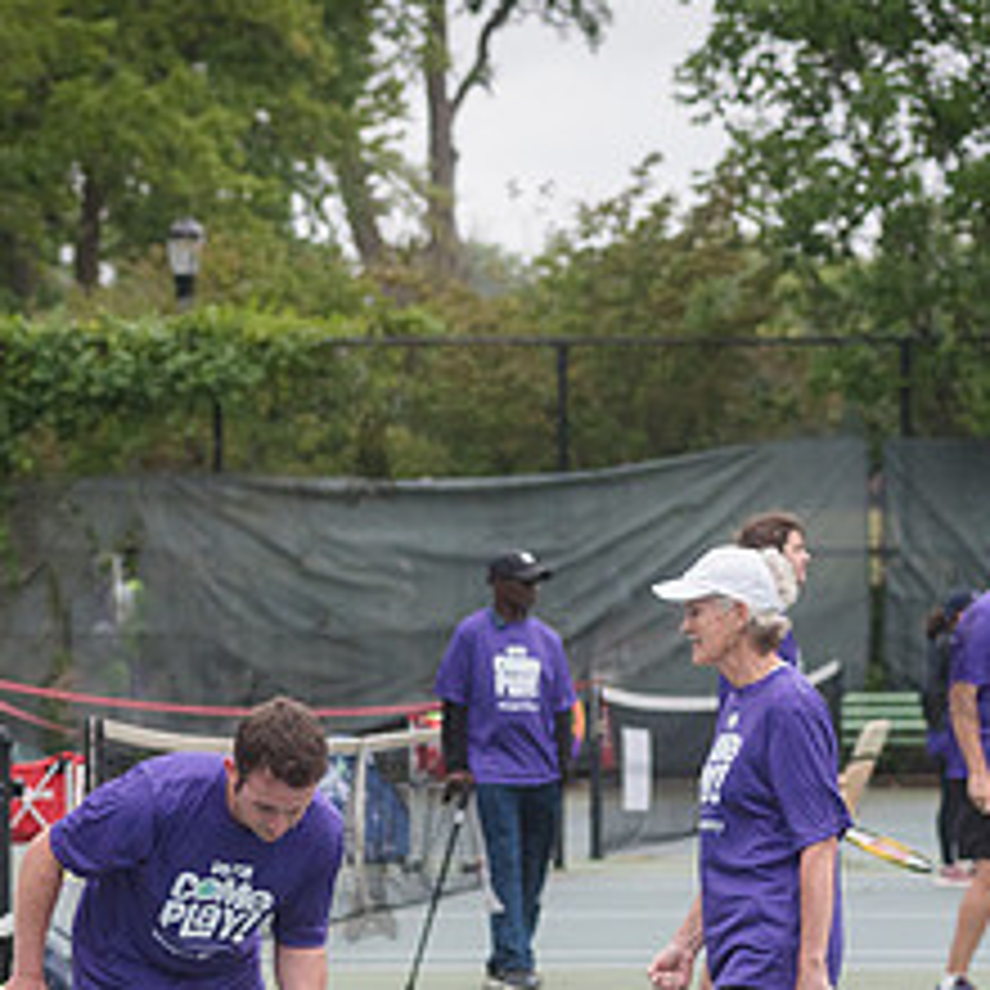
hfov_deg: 7.8
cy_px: 862
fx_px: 7248
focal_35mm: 224
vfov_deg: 7.8
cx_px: 369
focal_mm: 100
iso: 1250
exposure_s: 1/1250
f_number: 5
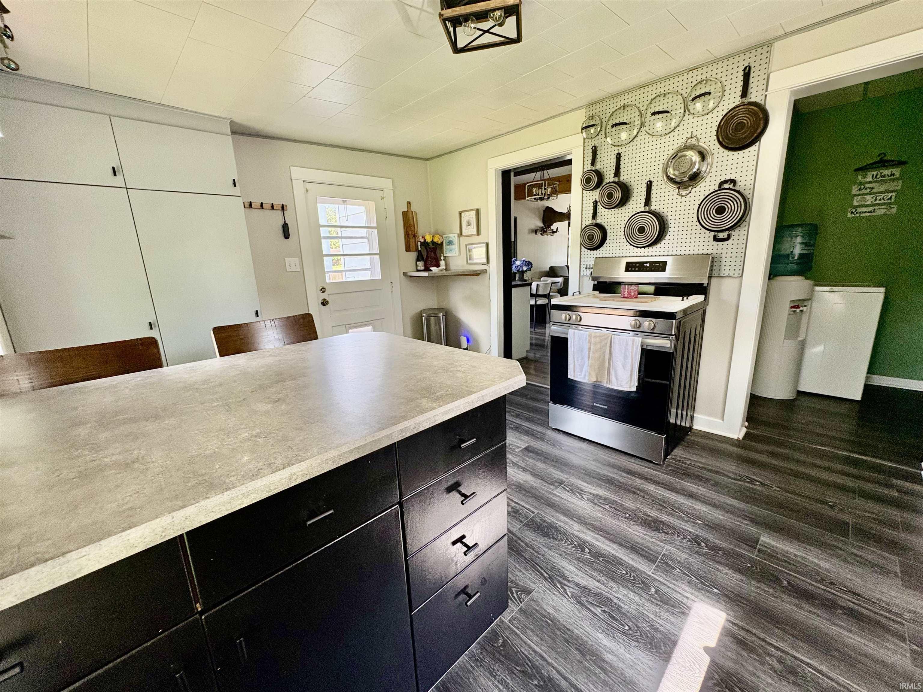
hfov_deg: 102.1
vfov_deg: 85.7
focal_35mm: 14
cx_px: 462
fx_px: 373
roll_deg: +2.8
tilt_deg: -12.7
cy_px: 346
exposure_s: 1/81
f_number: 2.2
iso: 250
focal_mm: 2.22
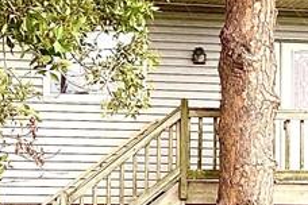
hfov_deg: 14.1
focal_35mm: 145
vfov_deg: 9.5
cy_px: 117
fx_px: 1240
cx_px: 208
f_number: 2.4
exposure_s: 1/323
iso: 25
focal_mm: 3.3
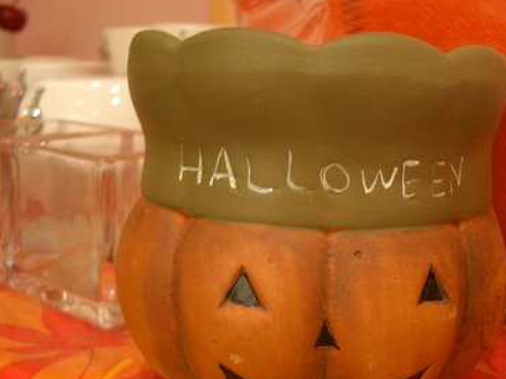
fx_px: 716
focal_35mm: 49
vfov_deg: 29.4
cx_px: 328
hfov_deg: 38.6
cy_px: 253
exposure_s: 1/40
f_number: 2.6
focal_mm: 5.8
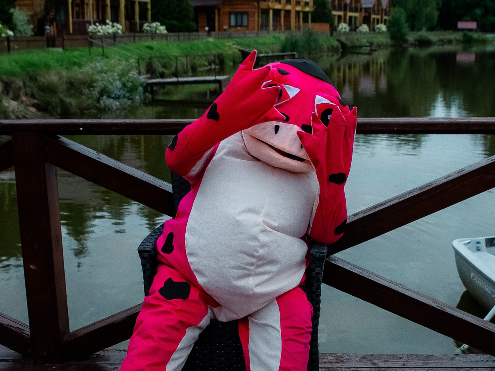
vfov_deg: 27.9
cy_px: 227
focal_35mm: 52
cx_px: 282
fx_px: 743
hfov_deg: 36.8
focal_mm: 24
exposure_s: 1/125
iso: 1600
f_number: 4
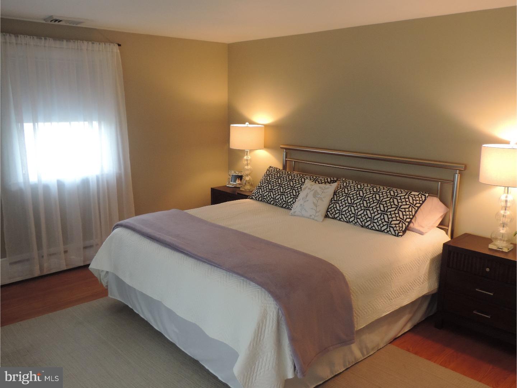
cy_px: 194
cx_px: 258
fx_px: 448
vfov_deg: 46.8
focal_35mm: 30
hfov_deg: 60.0
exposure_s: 1/30
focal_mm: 5.3
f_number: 3.1
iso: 400
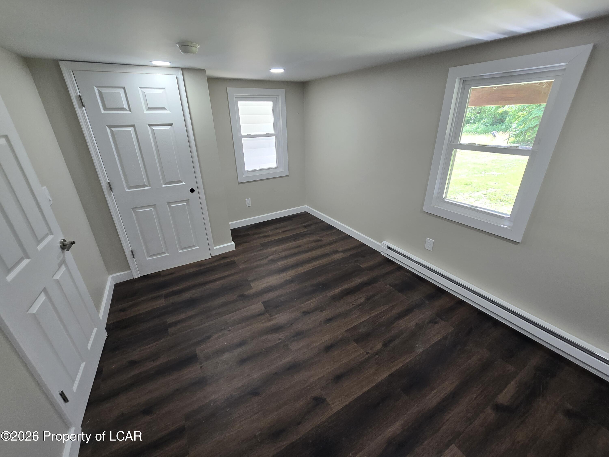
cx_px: 304
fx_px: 229
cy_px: 228
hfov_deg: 106.2
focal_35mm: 13
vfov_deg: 89.9
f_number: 2.2
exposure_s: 1/60
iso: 125
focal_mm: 2.2
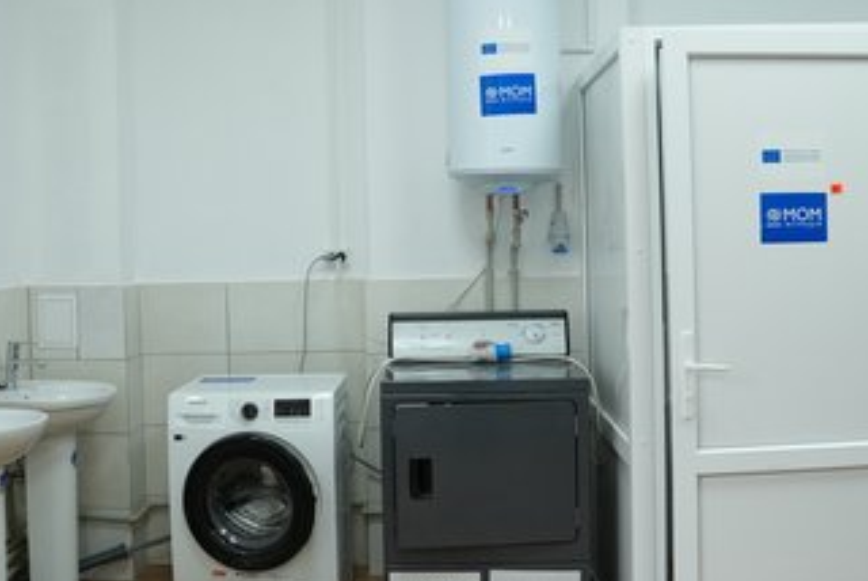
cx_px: 377
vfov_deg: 29.9
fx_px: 1086
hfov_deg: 43.5
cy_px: 262
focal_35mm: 45
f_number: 4
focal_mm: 24
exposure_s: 1/100
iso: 640
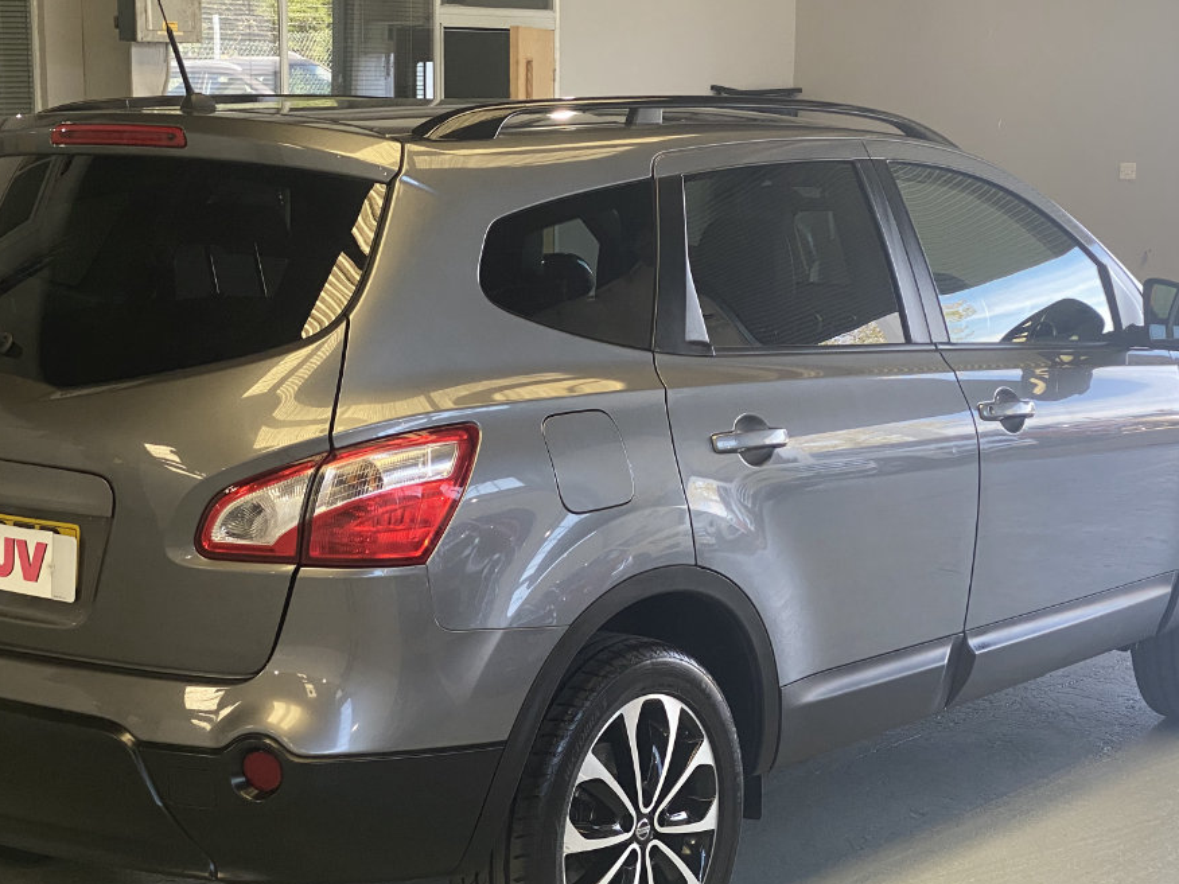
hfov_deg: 25.7
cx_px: 544
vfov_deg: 19.4
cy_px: 548
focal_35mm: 76
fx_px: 2589
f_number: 2
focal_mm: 6
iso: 50
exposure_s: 1/100
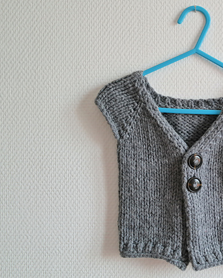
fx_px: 355
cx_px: 206
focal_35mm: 43
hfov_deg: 32.9
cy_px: 137
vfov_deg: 42.9
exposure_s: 1/40
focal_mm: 20
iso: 200
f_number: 3.5
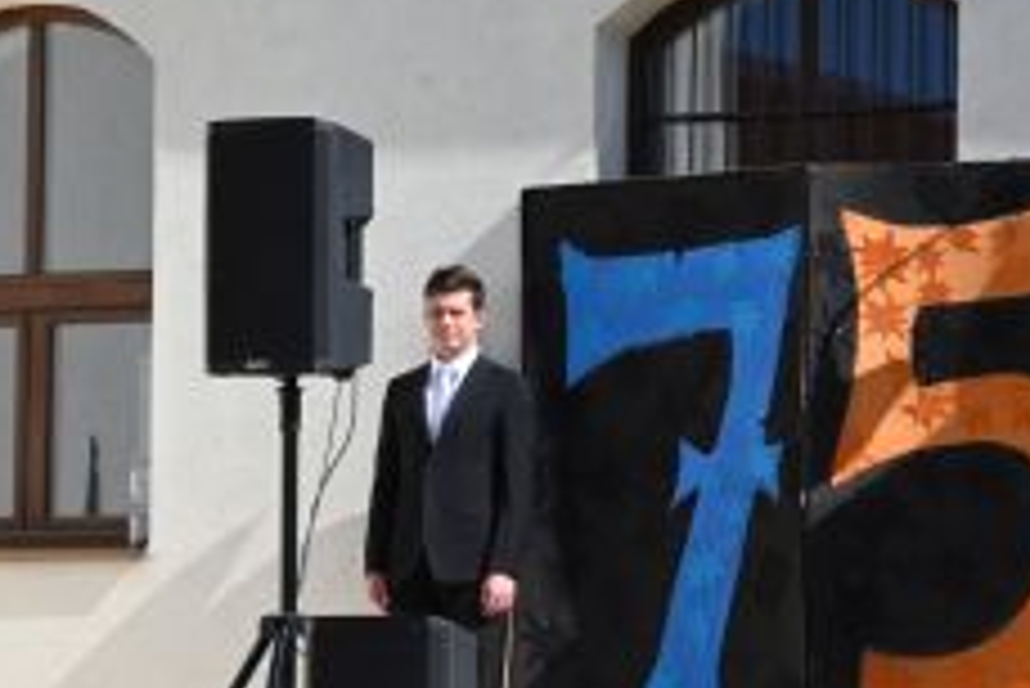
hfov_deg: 12.1
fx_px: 4810
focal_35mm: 168
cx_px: 1052
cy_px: 630
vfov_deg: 8.2
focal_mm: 48
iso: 1600
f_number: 16
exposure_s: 1/1000
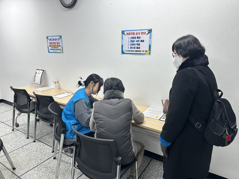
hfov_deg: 71.6
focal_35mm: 24
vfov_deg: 56.8
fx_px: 166
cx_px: 120
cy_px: 90
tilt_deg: -13.8
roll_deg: +2.1
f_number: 1.78
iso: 80
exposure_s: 1/100
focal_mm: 6.86
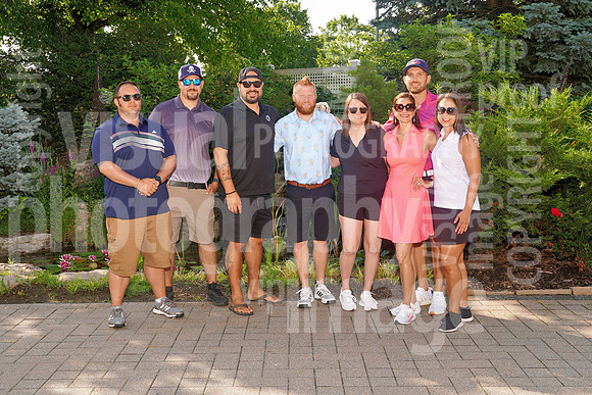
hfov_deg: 41.1
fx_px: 789
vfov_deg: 28.1
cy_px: 198
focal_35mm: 48
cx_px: 296
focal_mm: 32
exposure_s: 1/125
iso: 125
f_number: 8
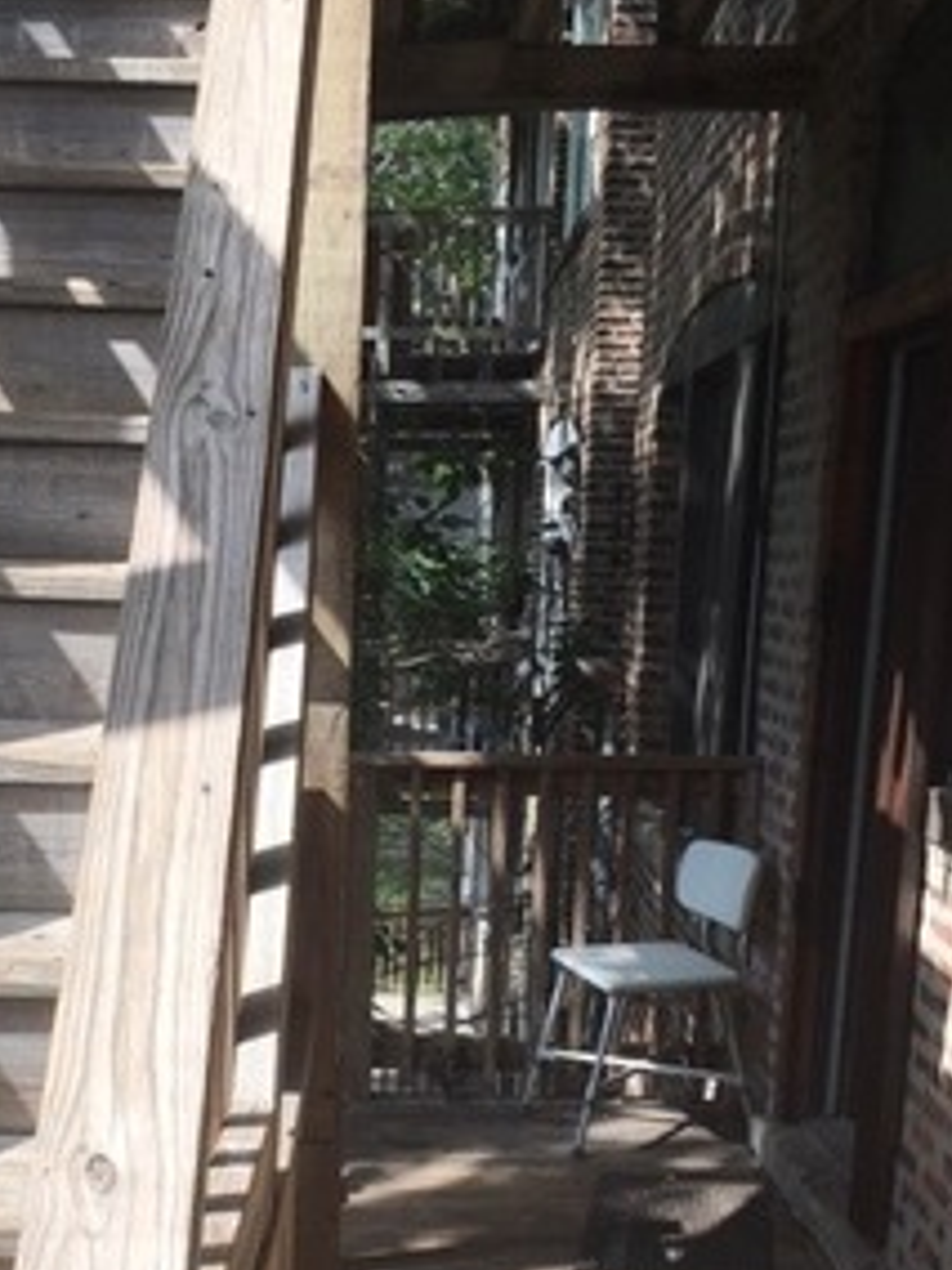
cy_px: 970
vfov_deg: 37.8
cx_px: 353
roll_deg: -2.7
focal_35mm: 49
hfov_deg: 29.6
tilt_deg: -12.0
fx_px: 1797
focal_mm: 4.15
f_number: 2.2
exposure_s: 1/605
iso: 25
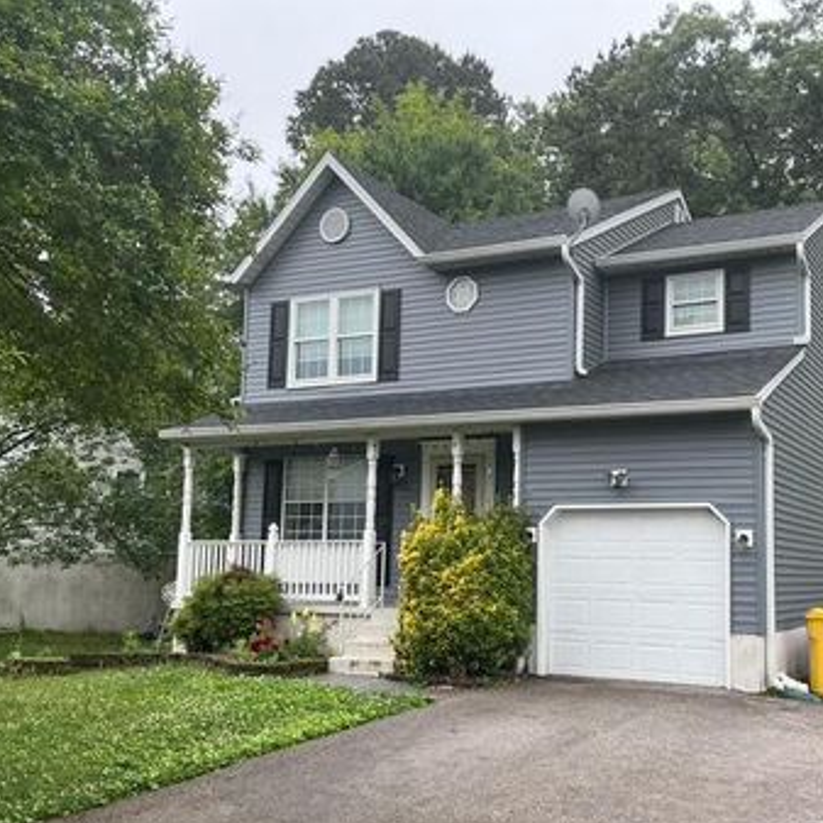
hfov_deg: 43.2
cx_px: 557
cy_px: 453
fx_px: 1022
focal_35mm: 38
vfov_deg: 43.8
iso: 20
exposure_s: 1/148
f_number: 1.8
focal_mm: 3
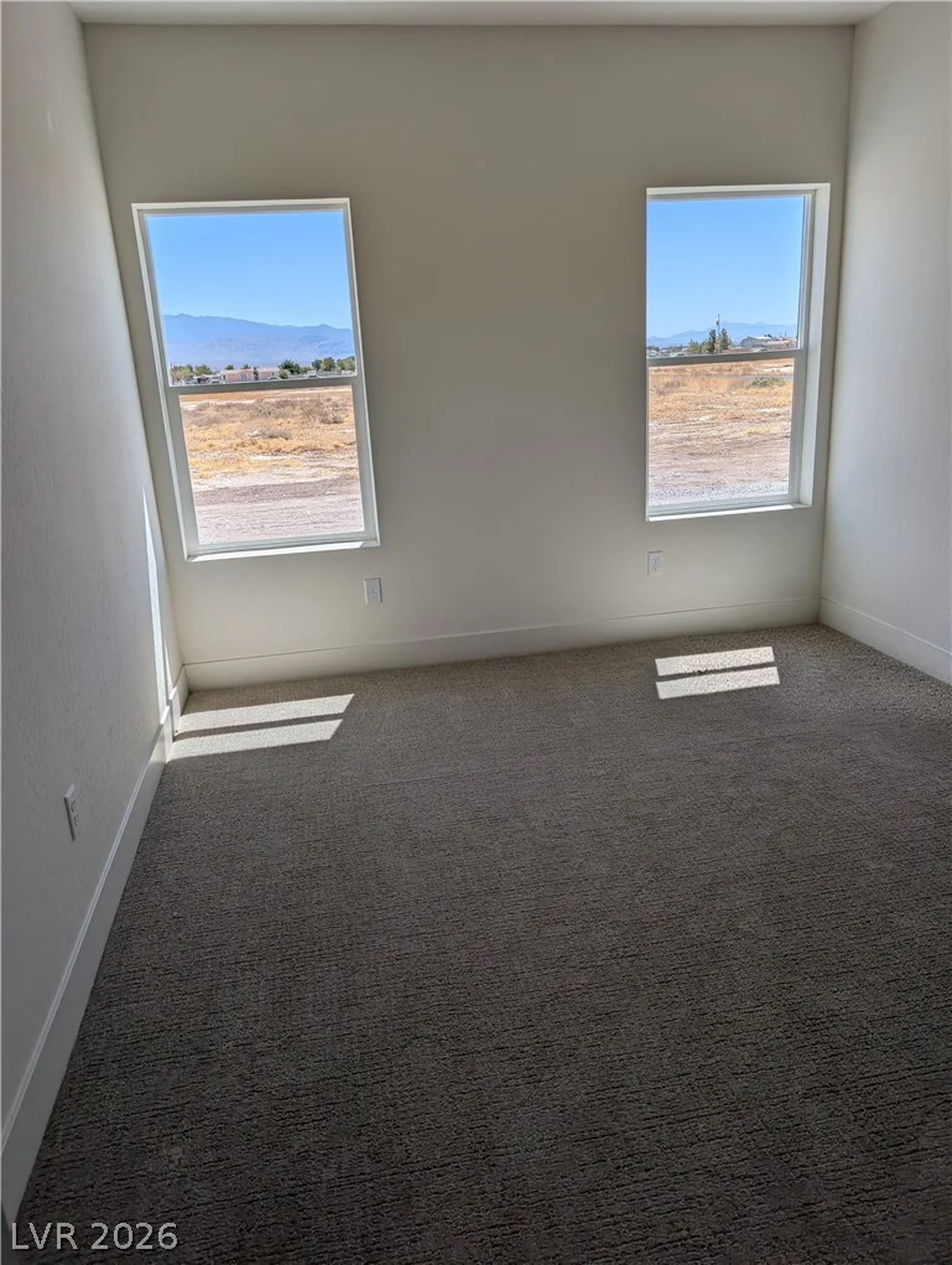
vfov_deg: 71.5
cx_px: 476
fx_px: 878
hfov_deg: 56.9
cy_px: 632
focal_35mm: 24
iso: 23
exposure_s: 1/728
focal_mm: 6.9
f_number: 1.68
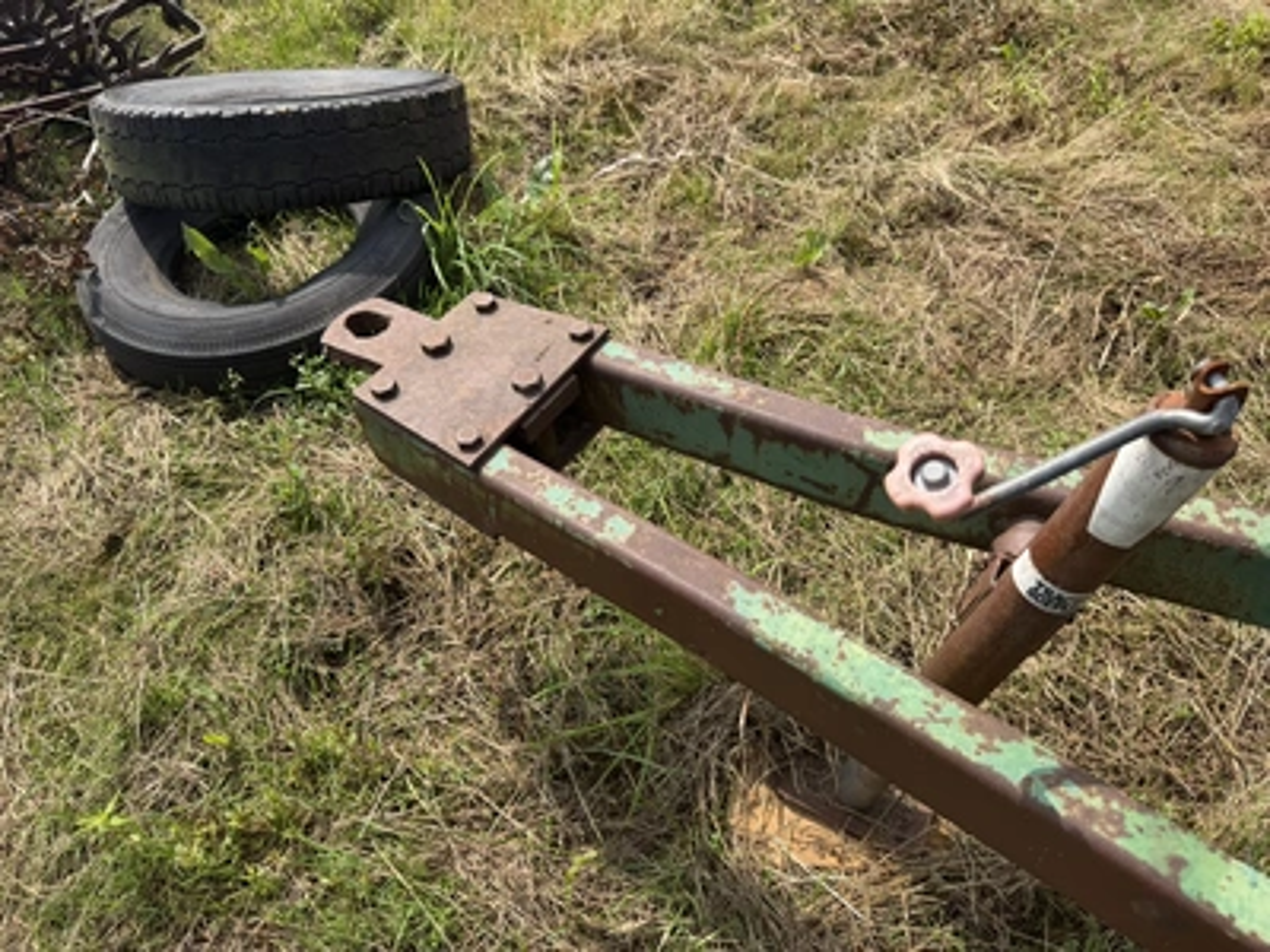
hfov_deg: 71.6
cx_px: 635
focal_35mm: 24
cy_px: 476
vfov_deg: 56.8
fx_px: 881
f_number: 1.78
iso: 80
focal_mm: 6.76
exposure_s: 1/2611
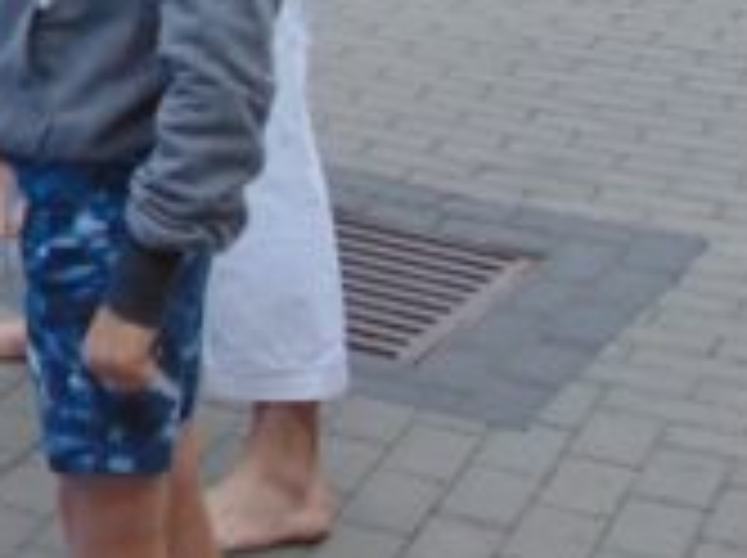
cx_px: -630
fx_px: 2909
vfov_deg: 10.5
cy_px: -320
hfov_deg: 13.1
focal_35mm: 135
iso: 80
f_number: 3.2
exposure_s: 1/250
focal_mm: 6.3
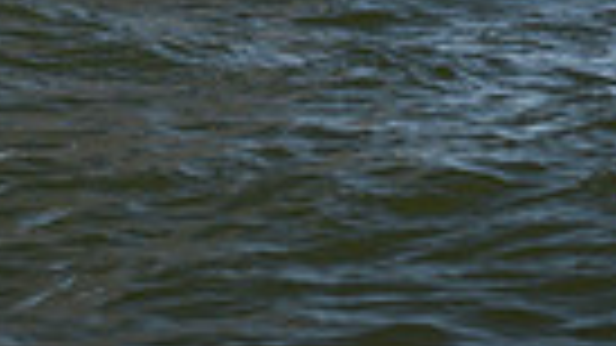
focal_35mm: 310
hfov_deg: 6.9
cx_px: 43
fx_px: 5063
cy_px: -908
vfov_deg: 3.7
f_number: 4.5
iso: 250
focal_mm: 70
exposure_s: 1/800
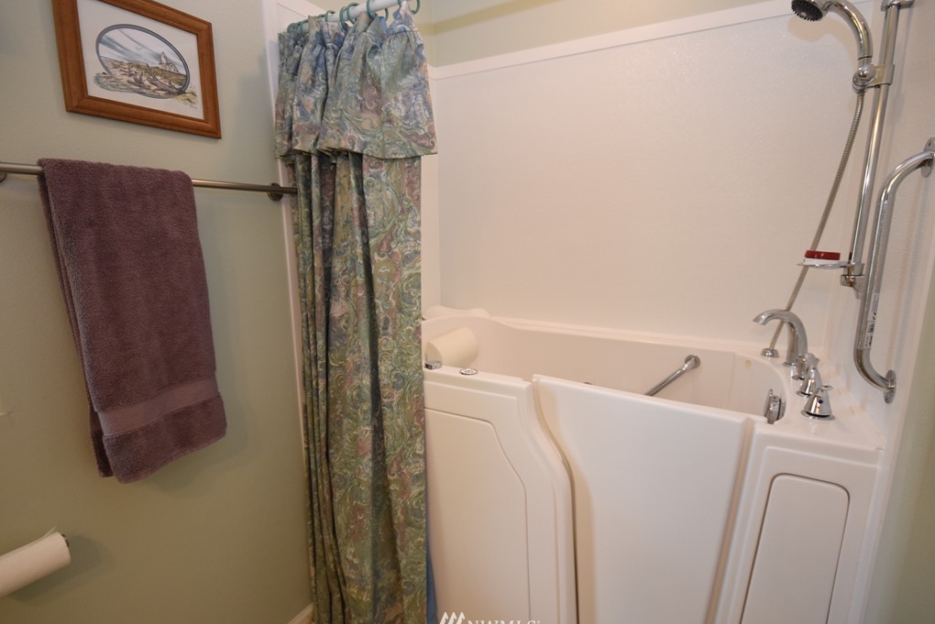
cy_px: 326
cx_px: 489
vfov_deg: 68.8
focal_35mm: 18
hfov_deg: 91.4
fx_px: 455
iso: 800
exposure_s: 1/100
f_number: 5
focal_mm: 11
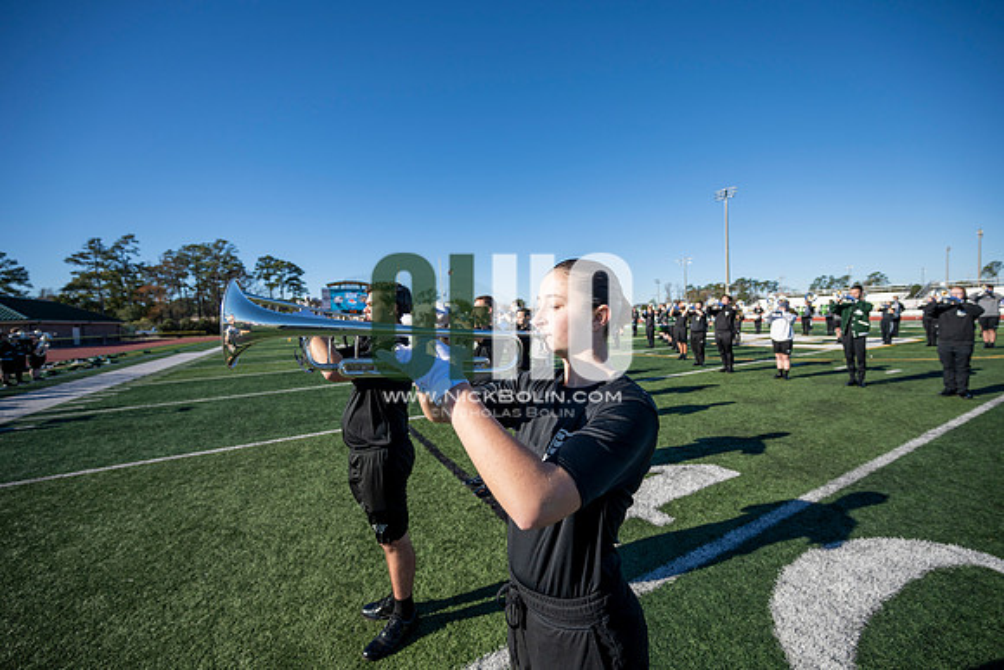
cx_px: 502
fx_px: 391
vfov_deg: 81.2
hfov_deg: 104.2
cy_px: 335
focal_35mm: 14
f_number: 4
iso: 160
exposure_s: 1/2000
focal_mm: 14
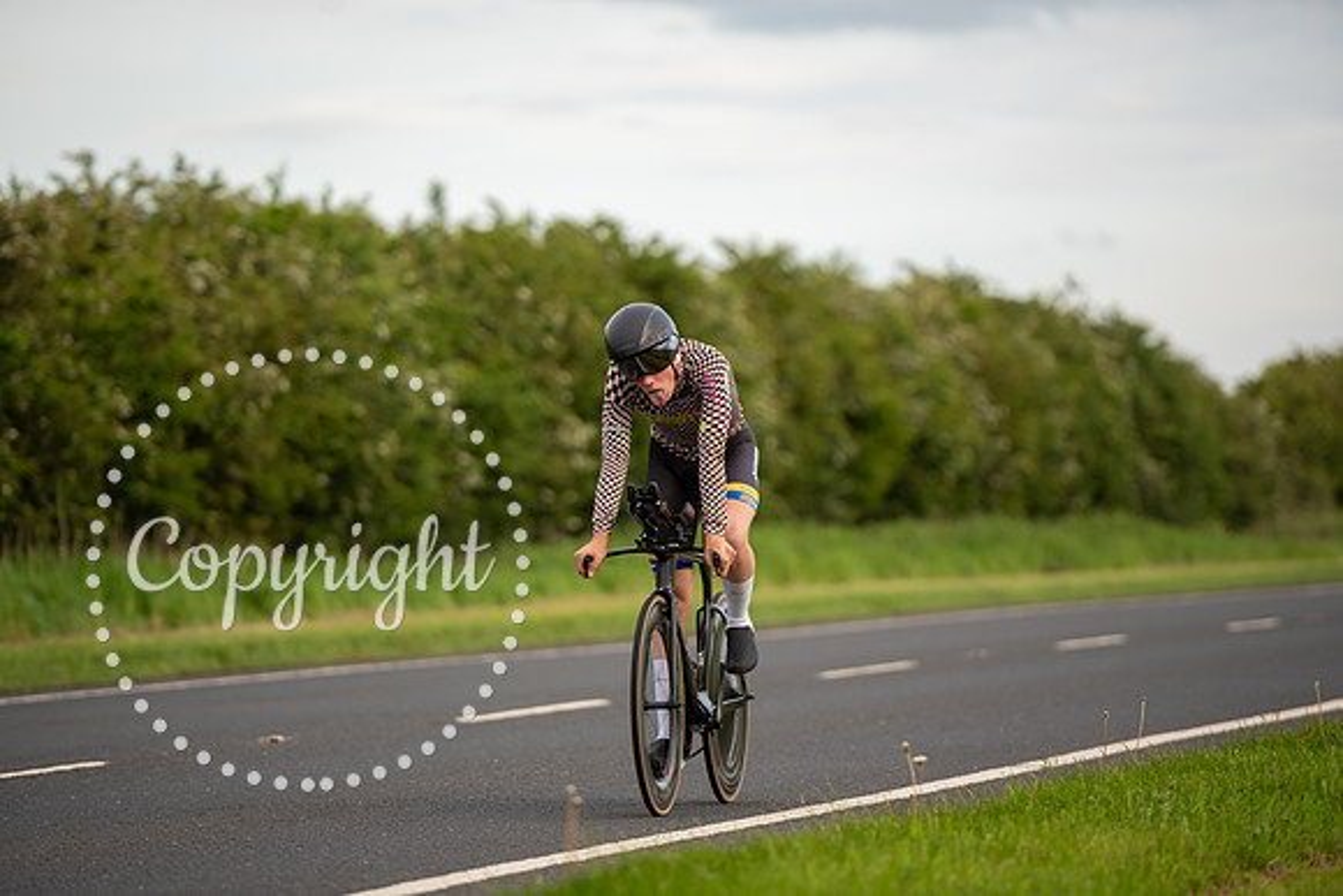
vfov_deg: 6.9
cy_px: 448
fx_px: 7463
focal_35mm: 200
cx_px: 672
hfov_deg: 10.3
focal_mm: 200
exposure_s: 1/320
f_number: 3.2
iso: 100
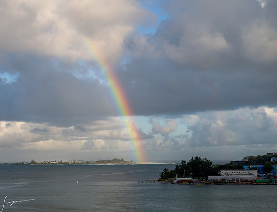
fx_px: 506
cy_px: 119
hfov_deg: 30.3
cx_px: 82
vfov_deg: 23.6
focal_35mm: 63
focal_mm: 45
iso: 125
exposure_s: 1/250
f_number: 5.6
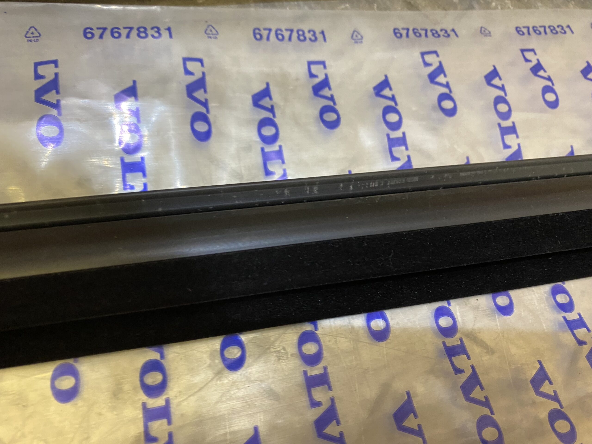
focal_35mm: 26
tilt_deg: -65.3
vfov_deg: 53.1
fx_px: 445
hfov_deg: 67.3
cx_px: 296
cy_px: 222
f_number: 1.8
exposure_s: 1/50
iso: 200
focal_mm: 4.25
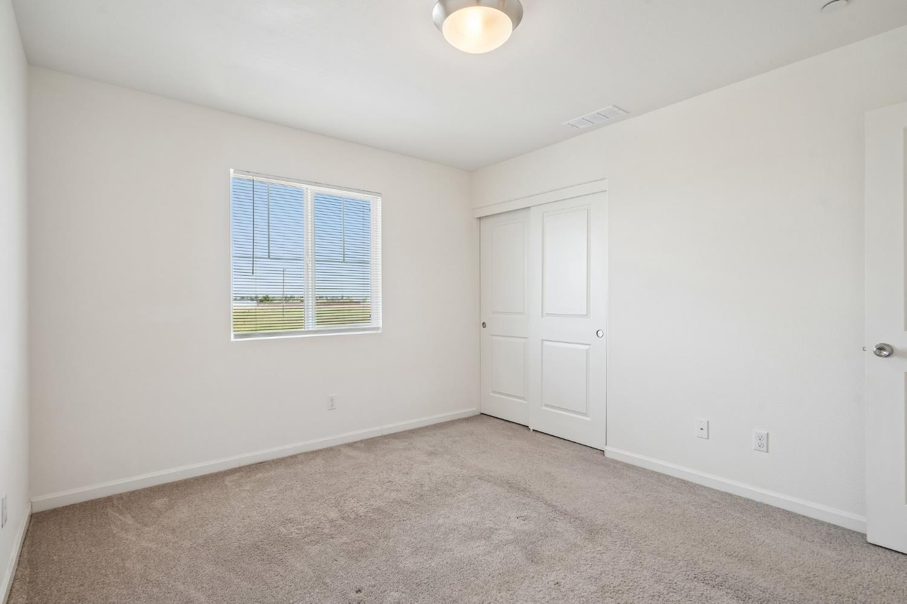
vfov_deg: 67.3
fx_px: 453
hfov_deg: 90.0
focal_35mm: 18
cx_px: 454
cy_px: 302
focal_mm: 18
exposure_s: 1/15
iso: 400
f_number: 8
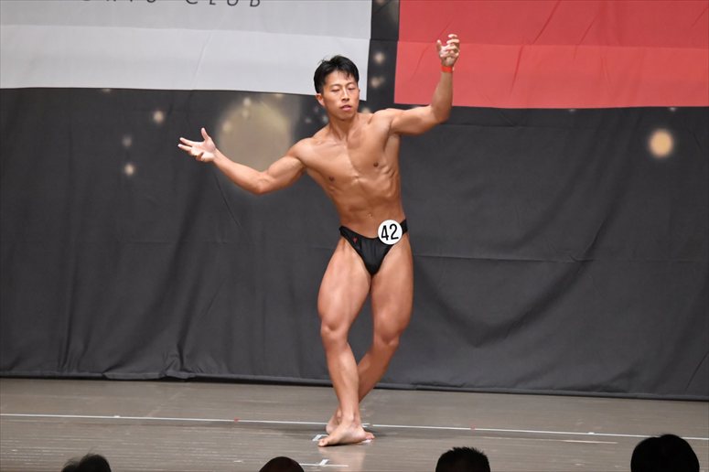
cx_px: 354
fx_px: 4272
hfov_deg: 9.5
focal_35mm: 217
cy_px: 236
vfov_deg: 6.3
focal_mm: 145
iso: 6400
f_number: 5.6
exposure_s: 1/400
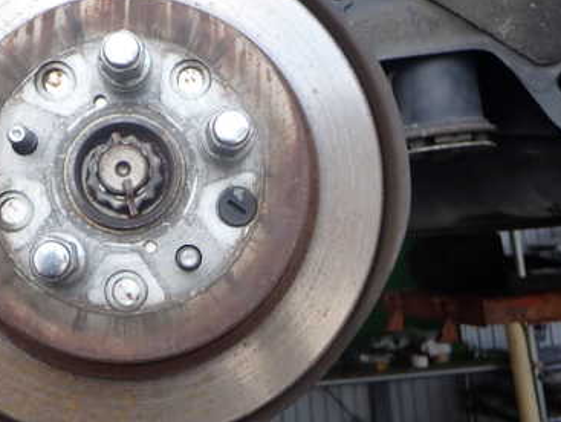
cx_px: 179
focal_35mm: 49
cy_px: 167
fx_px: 795
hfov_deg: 38.4
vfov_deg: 29.6
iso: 100
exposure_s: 1/30
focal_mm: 5.4
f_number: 6.3
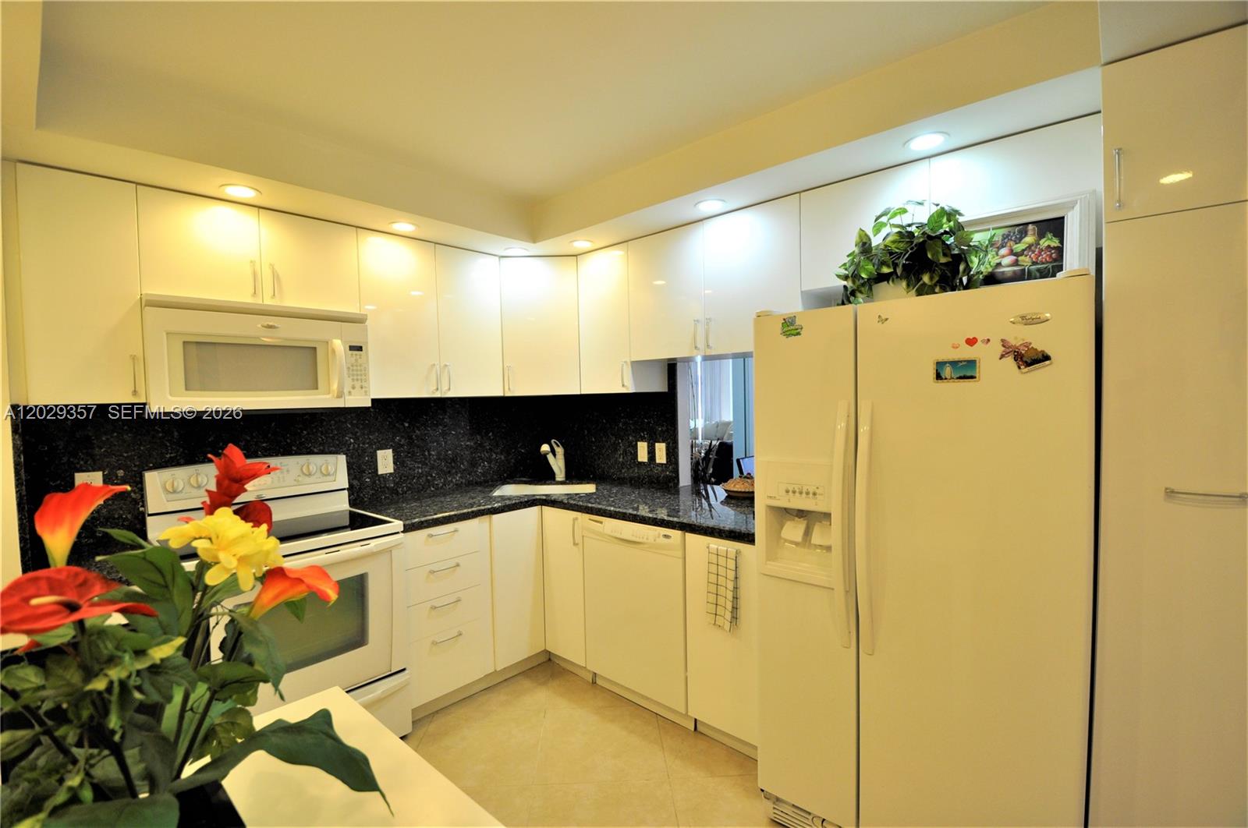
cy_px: 414
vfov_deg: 77.2
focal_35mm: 15
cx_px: 624
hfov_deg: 100.5
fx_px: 519
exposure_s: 1/60
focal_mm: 10
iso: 400
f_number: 4
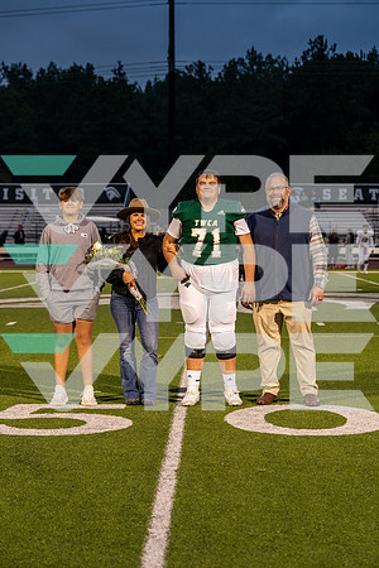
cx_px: 190
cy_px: 284
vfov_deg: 22.6
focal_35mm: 90
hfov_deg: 15.2
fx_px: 1421
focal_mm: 90
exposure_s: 1/125
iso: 800
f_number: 4.5
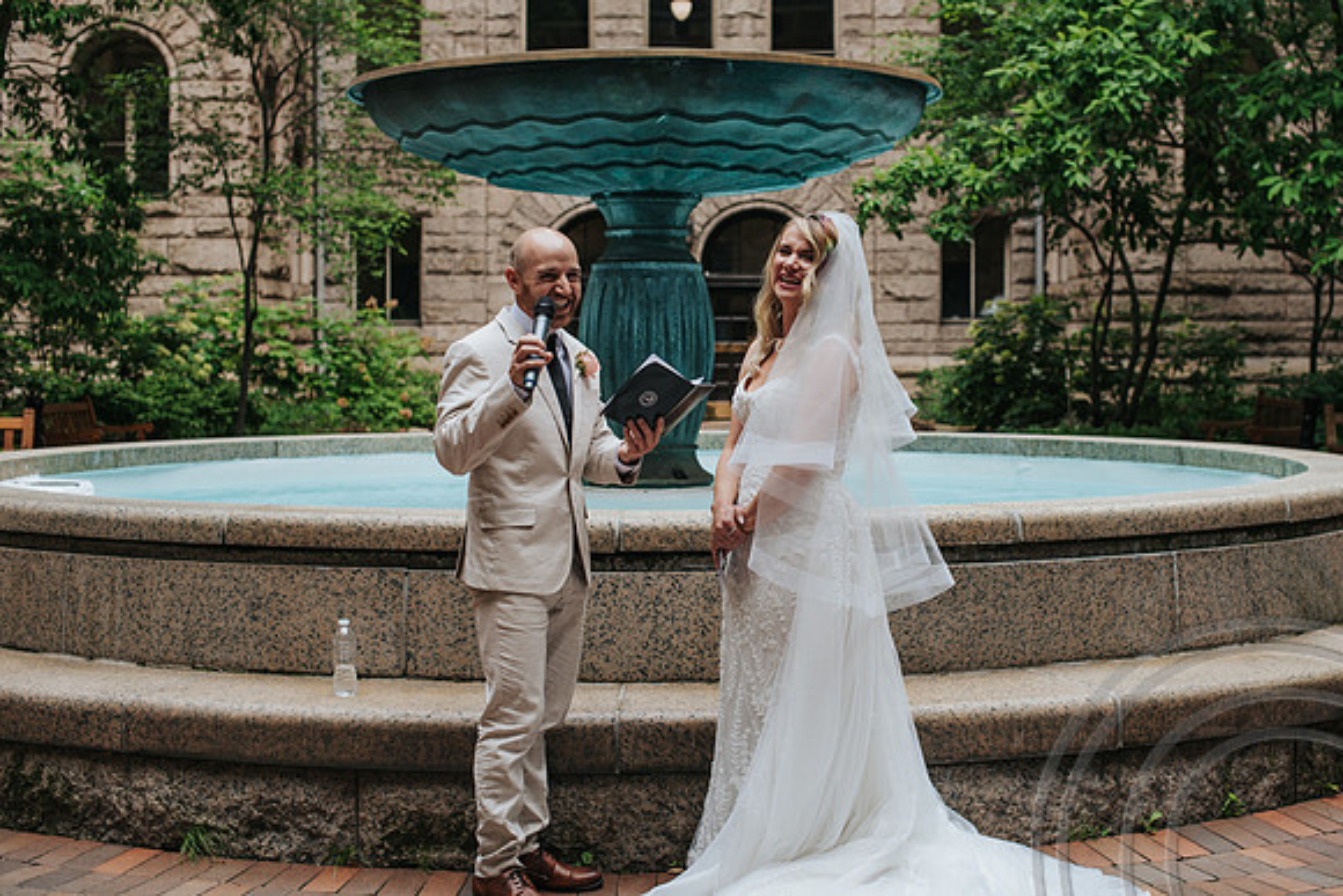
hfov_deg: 35.5
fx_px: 2092
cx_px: 753
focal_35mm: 56
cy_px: 394
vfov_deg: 24.2
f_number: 4
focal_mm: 50
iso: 320
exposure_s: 1/400
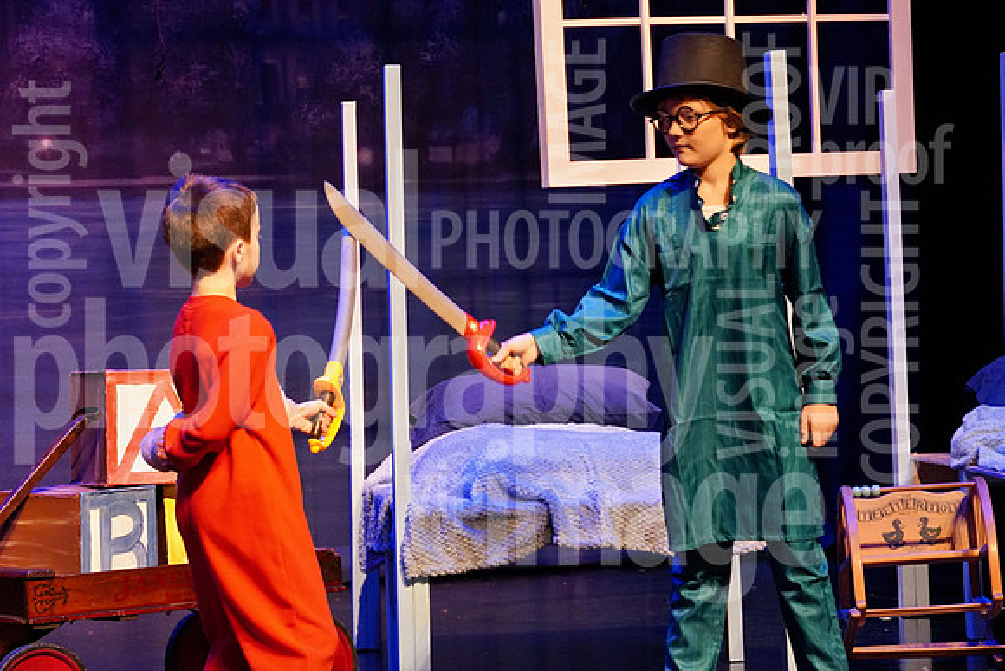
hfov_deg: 14.7
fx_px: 3895
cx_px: 502
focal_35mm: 140
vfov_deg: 9.8
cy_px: 336
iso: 3200
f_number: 8
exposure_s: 1/60
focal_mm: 93
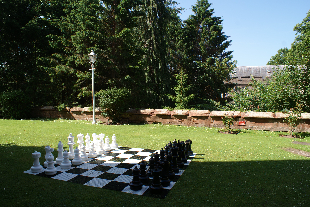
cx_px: 155
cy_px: 104
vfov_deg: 48.0
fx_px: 233
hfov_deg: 67.3
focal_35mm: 27
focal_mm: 18
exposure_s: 1/80
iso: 100
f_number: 10
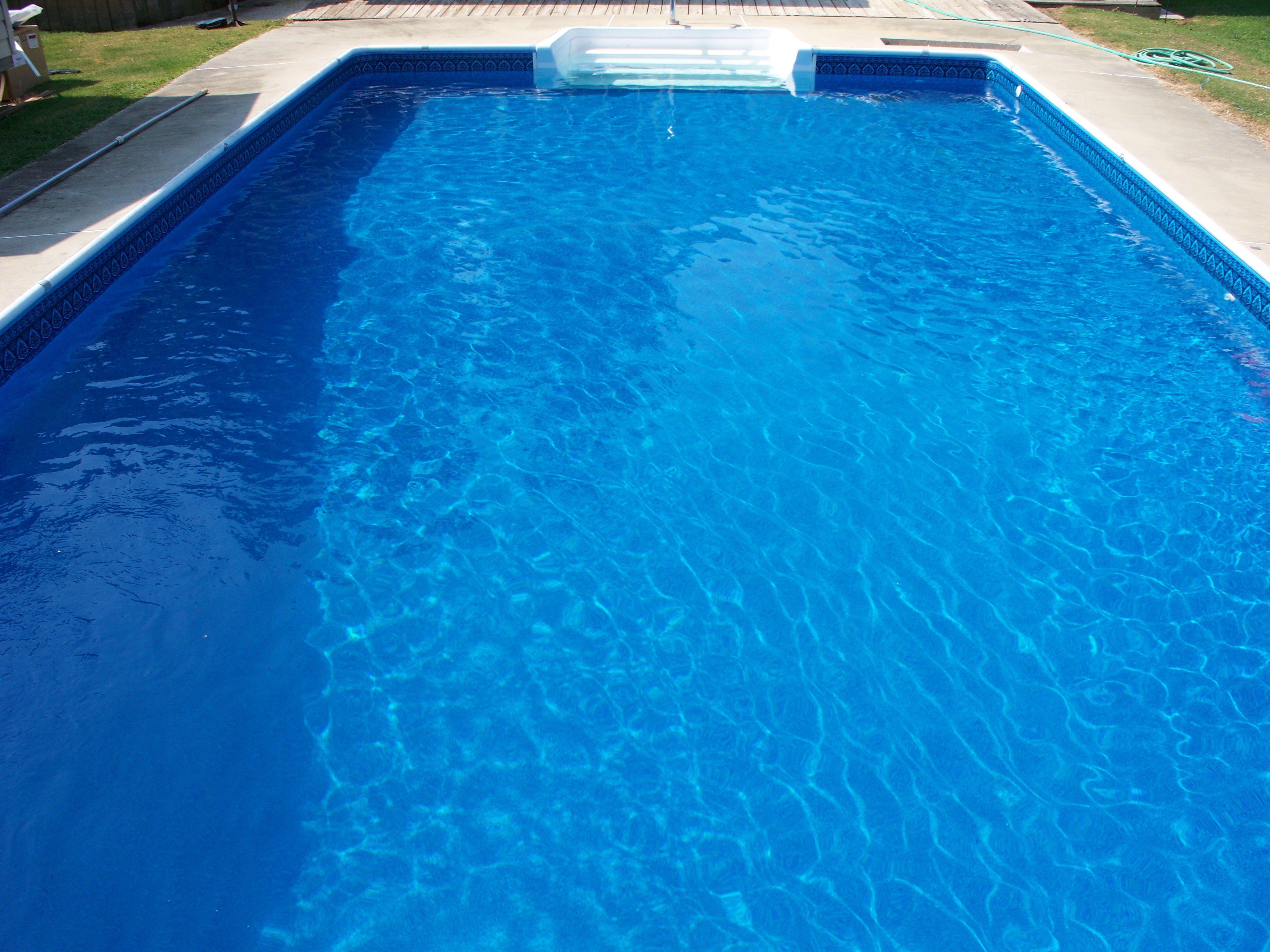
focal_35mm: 36
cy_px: 476
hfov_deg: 51.4
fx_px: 1321
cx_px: 635
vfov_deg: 39.7
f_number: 5
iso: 64
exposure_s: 1/320
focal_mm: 7.54
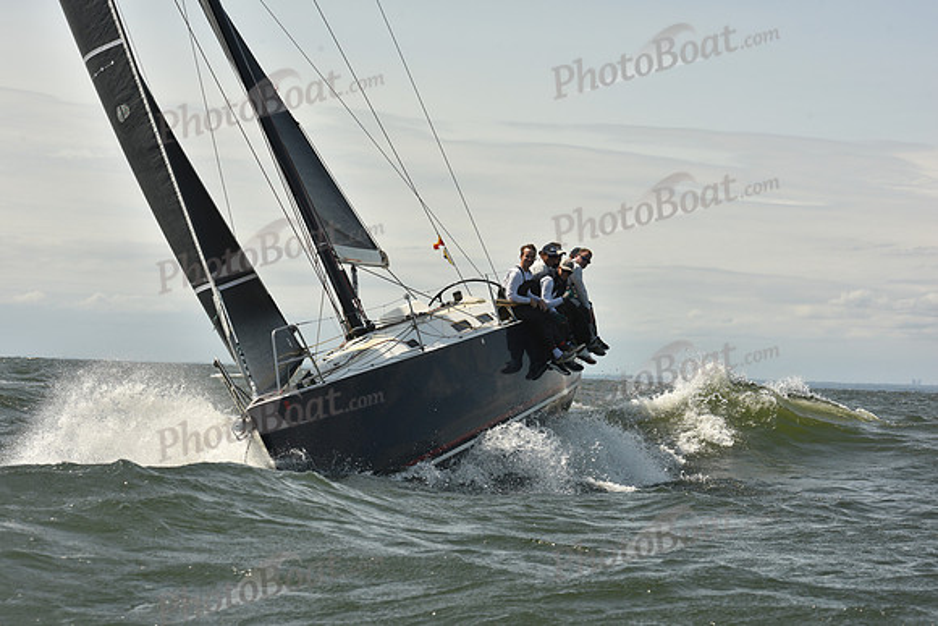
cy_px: 313
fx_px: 2554
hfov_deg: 20.8
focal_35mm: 98
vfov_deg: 14.0
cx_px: 469
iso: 250
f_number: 10
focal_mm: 98
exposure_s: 1/800
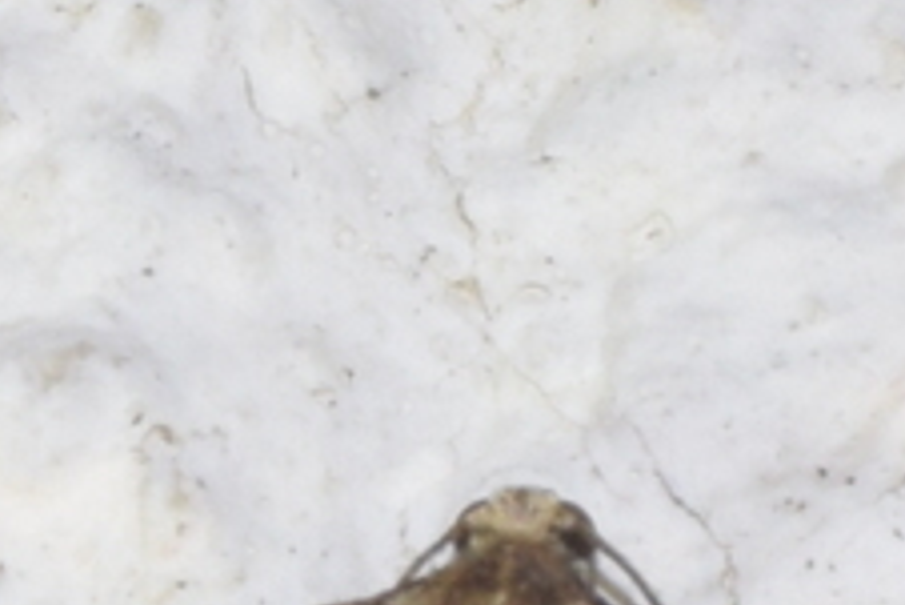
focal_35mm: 891
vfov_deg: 1.5
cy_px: 934
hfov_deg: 2.3
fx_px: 22412
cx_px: 477
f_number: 7.1
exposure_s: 1/60
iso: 320
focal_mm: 140
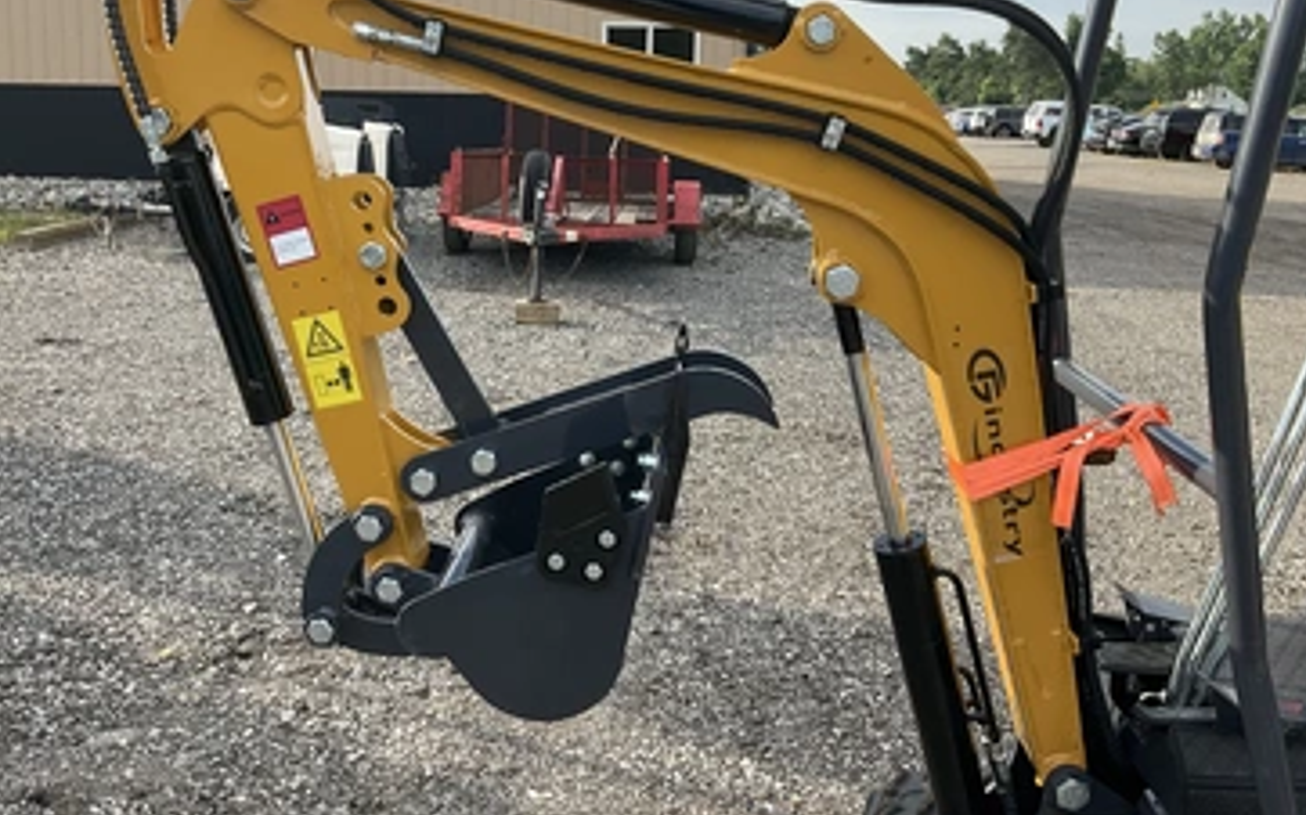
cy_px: 296
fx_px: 1210
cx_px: 602
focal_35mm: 34
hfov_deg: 56.7
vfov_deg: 37.0
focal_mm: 3
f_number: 1.8
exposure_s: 1/504
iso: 25
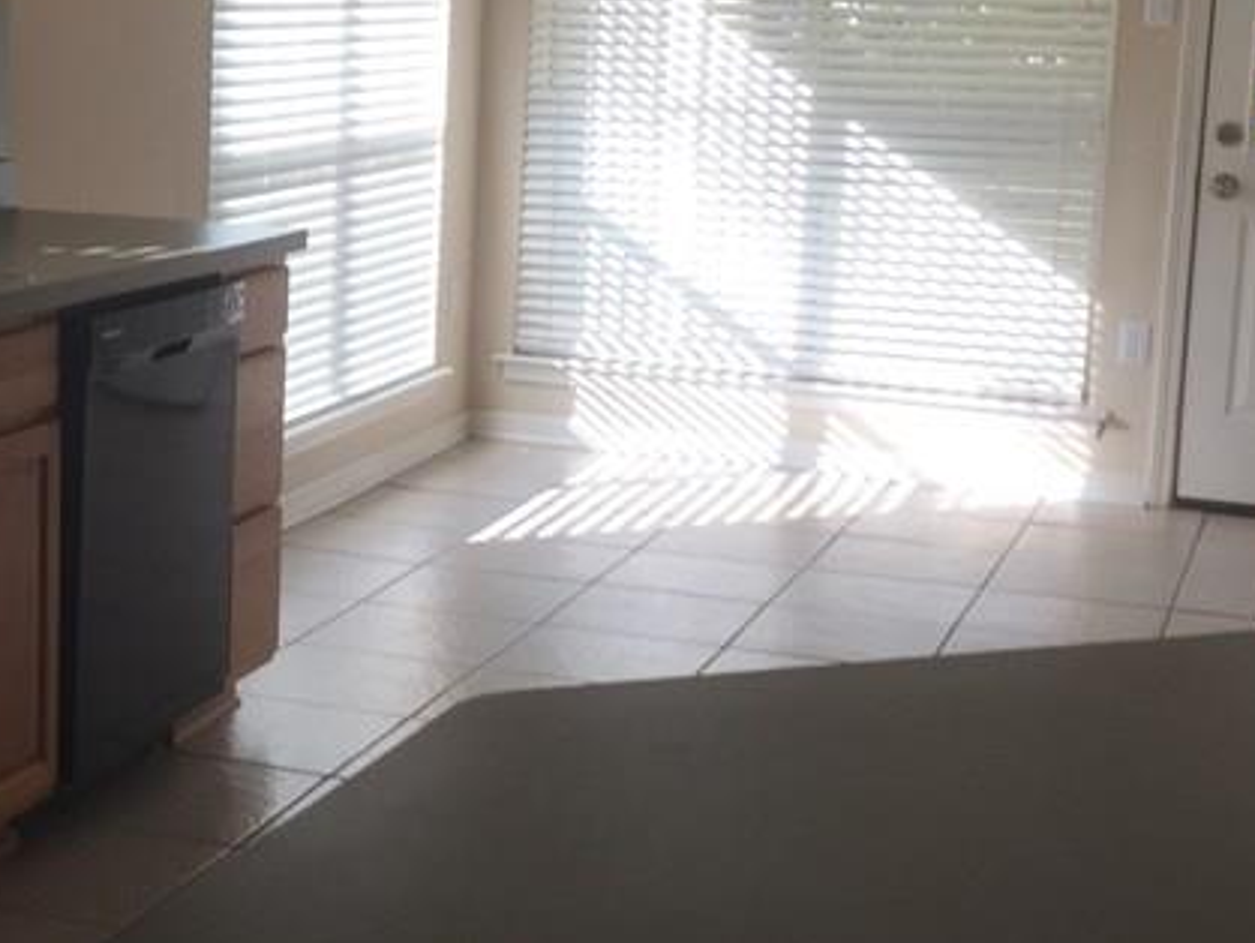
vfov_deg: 20.7
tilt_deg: -6.5
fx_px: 2576
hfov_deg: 26.8
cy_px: 309
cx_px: 240
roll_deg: -2.3
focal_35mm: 71
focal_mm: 4.15
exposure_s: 1/165
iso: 32
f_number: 2.2
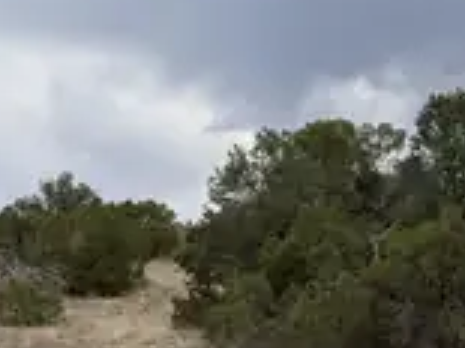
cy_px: 332
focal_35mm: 65
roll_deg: +1.5
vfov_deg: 21.9
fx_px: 872
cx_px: -12
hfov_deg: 27.9
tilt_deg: -0.9
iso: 80
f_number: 1.78
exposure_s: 1/4673
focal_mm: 6.76
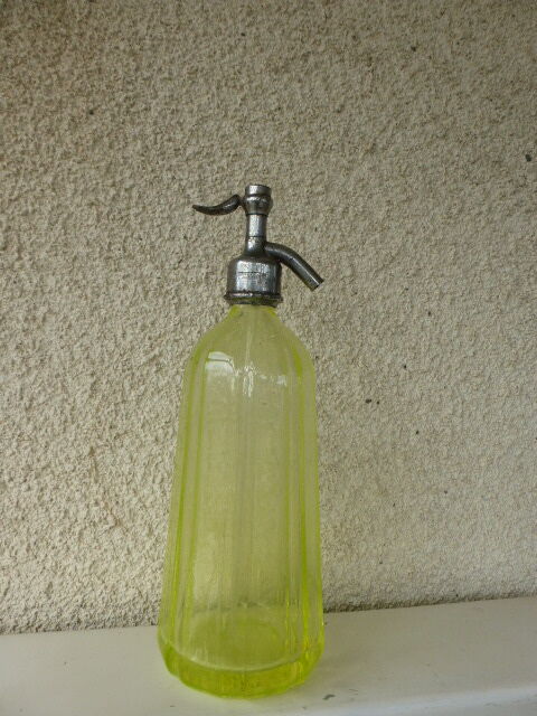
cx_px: 268
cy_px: 358
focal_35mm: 28
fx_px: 579
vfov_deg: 63.4
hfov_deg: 49.7
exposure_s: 1/200
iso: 100
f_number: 3.4
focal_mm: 4.8
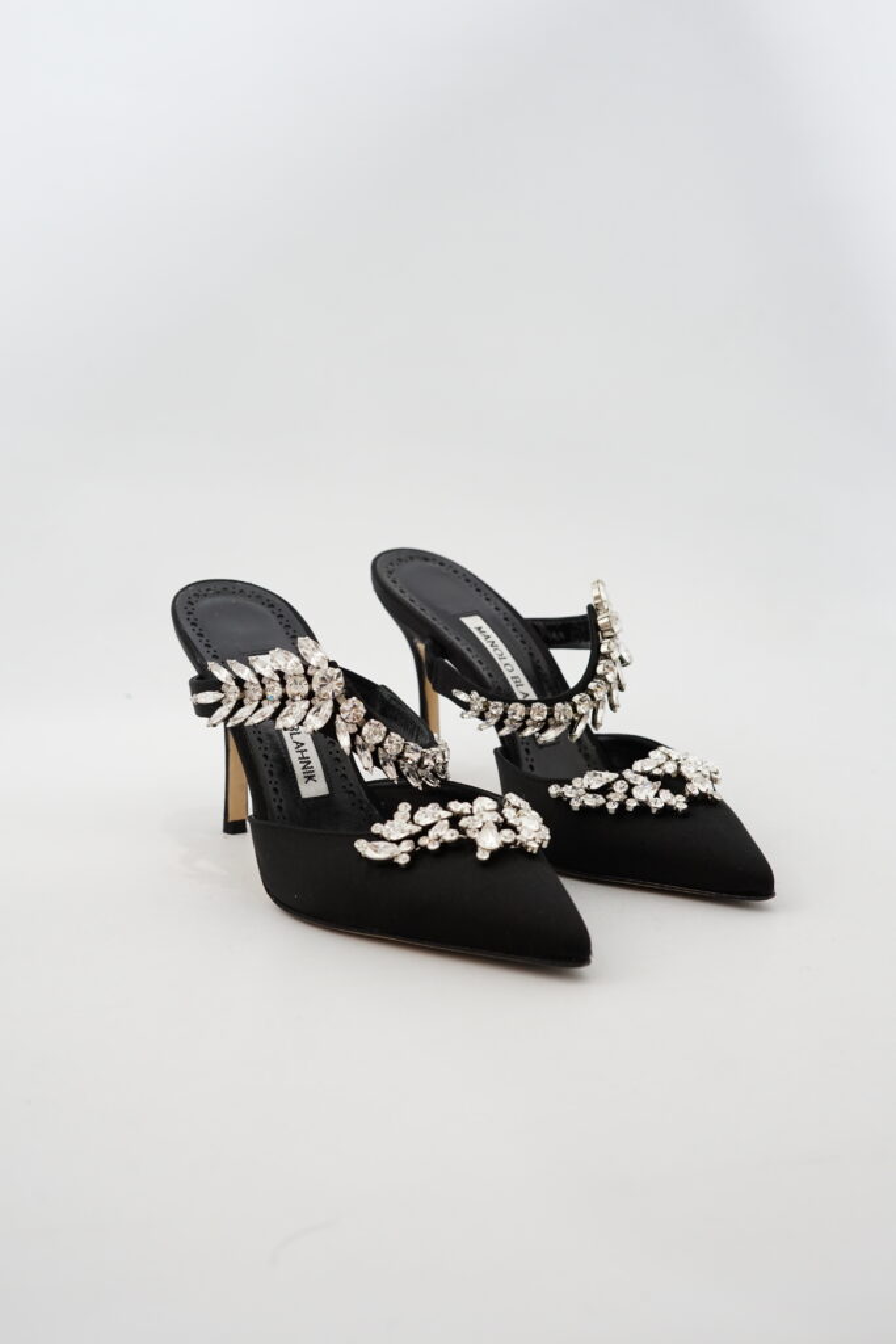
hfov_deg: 27.0
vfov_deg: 39.6
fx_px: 1866
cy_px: 672
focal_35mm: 50
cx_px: 448
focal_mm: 50
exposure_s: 1/20
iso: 640
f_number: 6.3
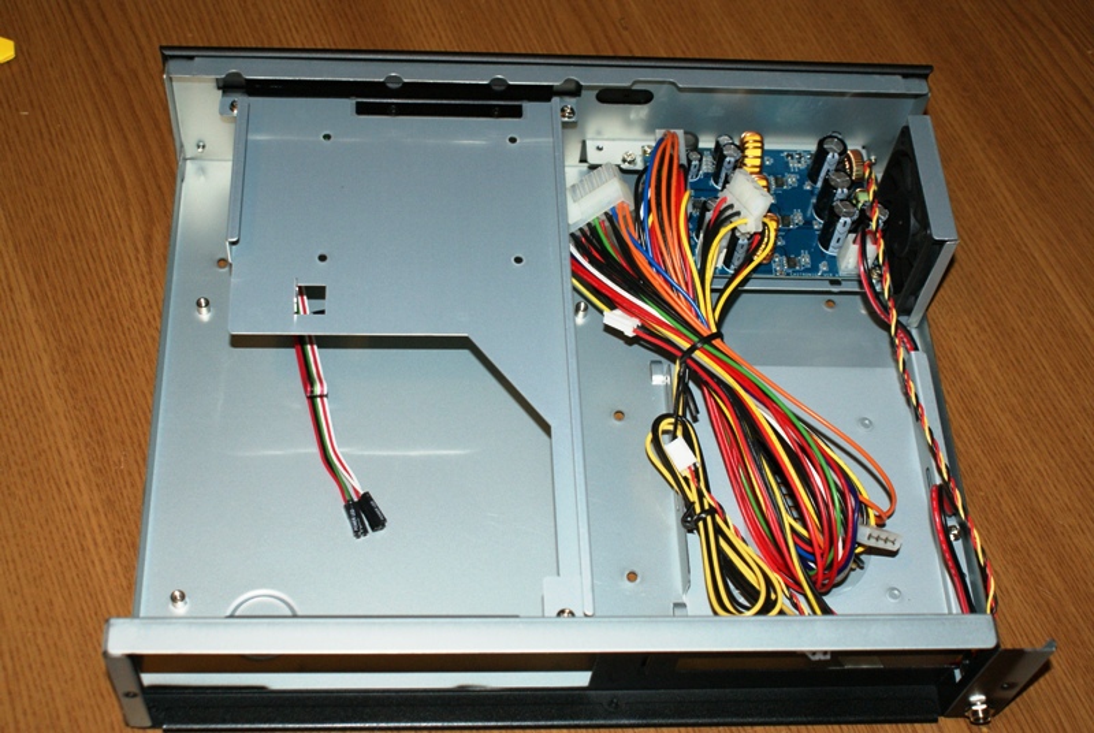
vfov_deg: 25.8
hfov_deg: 37.8
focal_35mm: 52
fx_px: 1598
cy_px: 366
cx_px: 547
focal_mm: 35
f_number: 5.6
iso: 400
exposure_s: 1/60
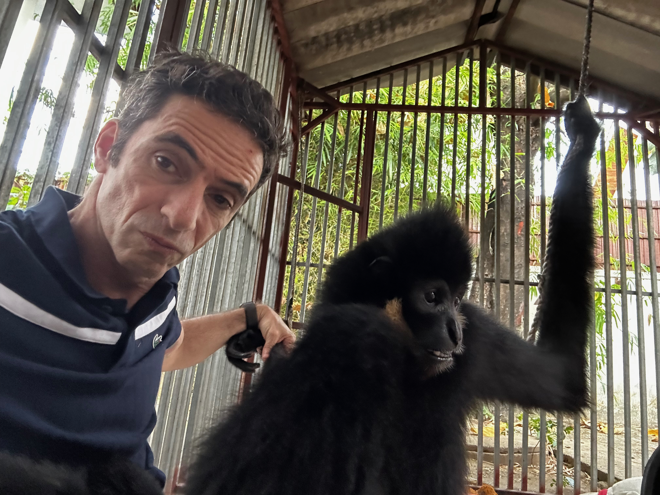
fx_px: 439
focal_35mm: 23
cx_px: 330
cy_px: 248
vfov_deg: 58.9
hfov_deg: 73.9
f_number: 1.9
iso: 320
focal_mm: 2.69
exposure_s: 1/59
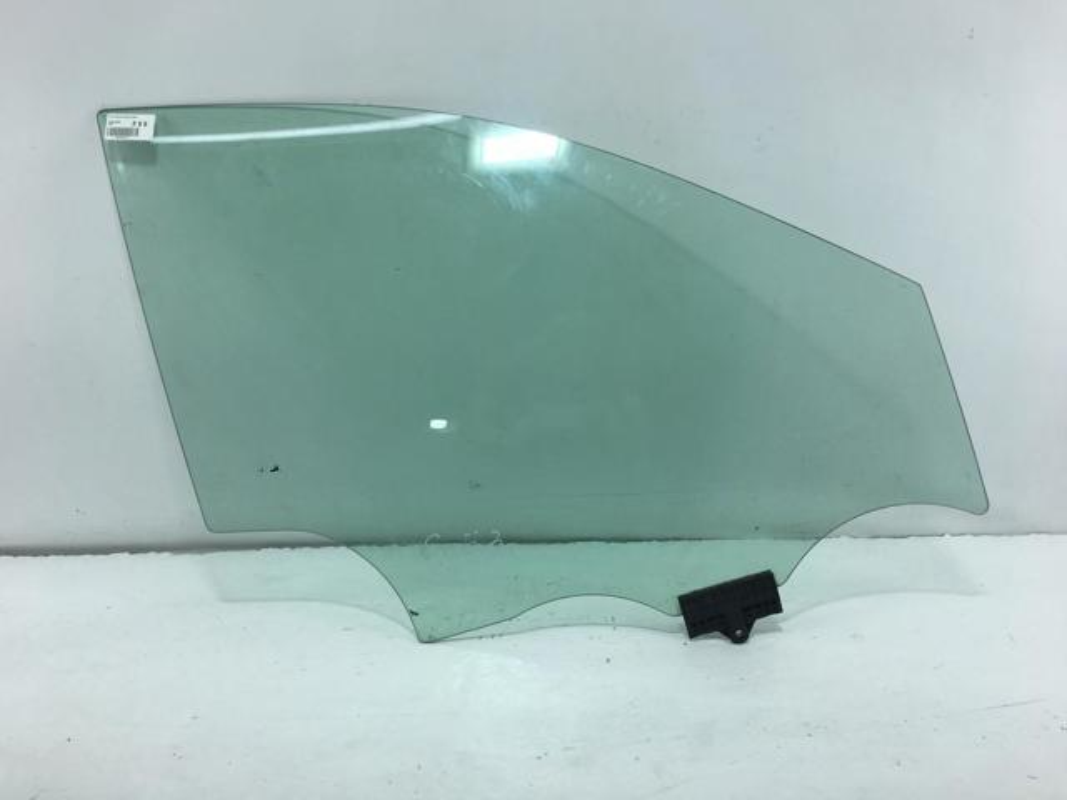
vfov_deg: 48.2
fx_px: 894
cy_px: 400
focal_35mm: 29
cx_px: 534
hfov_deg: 61.7
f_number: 2.2
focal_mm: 4.15
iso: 25
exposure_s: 1/439
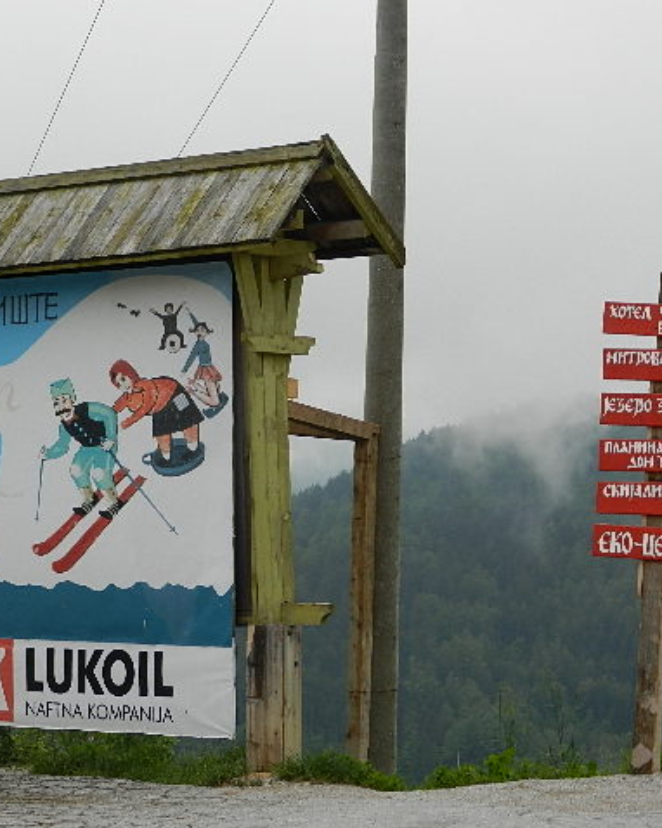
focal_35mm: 102
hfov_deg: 15.1
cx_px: 281
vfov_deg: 18.8
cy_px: 414
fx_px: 2500
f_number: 4.8
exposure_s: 1/250
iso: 160
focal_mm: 14.1
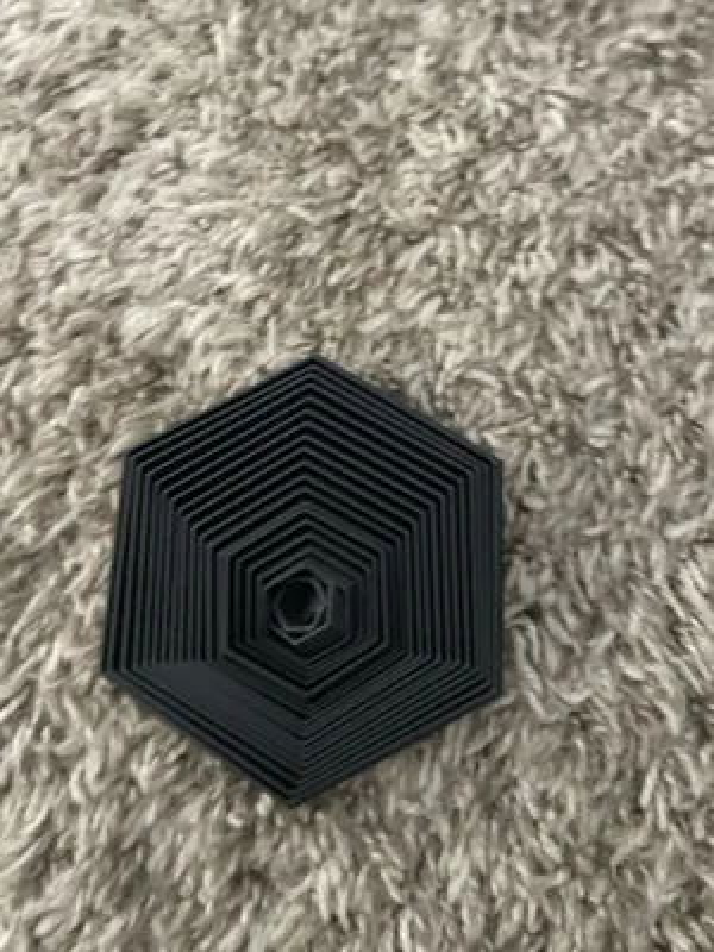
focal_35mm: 26
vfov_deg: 67.3
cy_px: 476
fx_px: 715
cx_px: 357
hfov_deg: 53.1
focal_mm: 4.2
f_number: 1.6
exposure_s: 1/30
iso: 1000
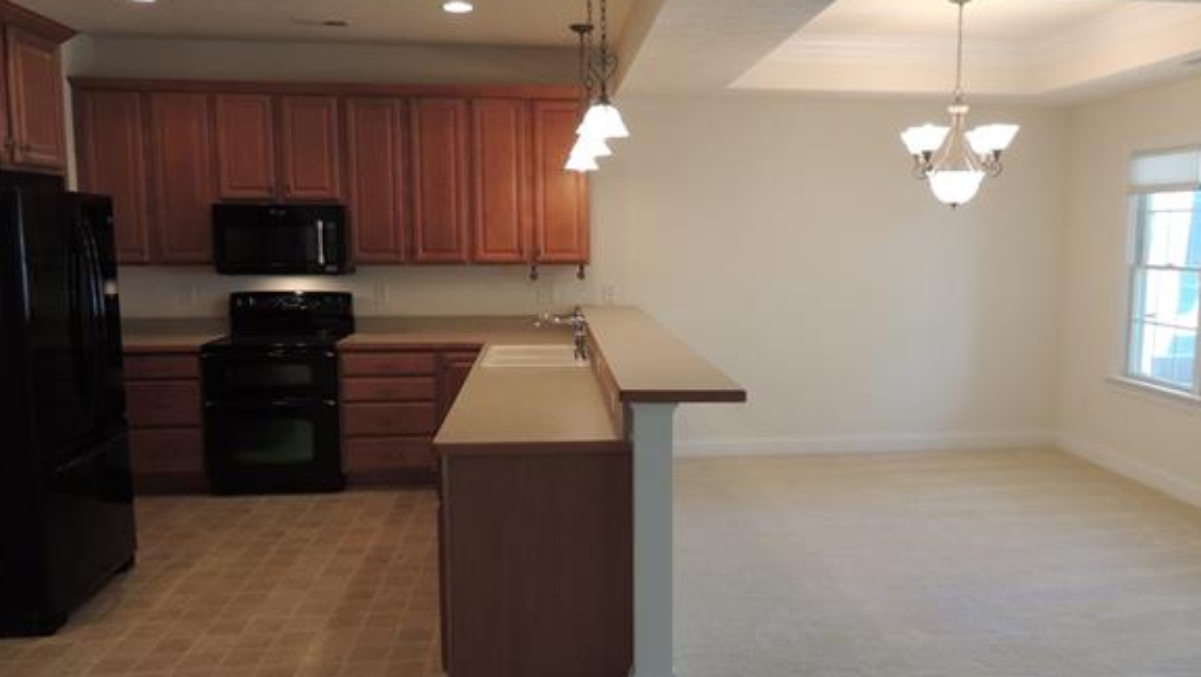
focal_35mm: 29
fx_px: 924
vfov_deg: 40.2
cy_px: 344
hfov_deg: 65.9
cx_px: 656
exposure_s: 1/30
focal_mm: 4.3
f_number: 3
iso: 180
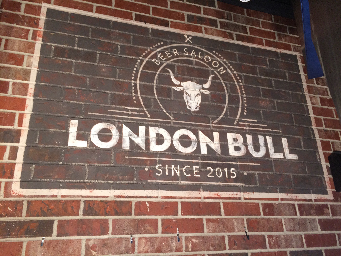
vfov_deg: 48.2
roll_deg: +2.8
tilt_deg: +20.1
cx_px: 170
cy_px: 128
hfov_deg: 61.7
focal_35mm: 29
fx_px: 286
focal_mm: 4.15
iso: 100
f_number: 2.2
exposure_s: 1/30
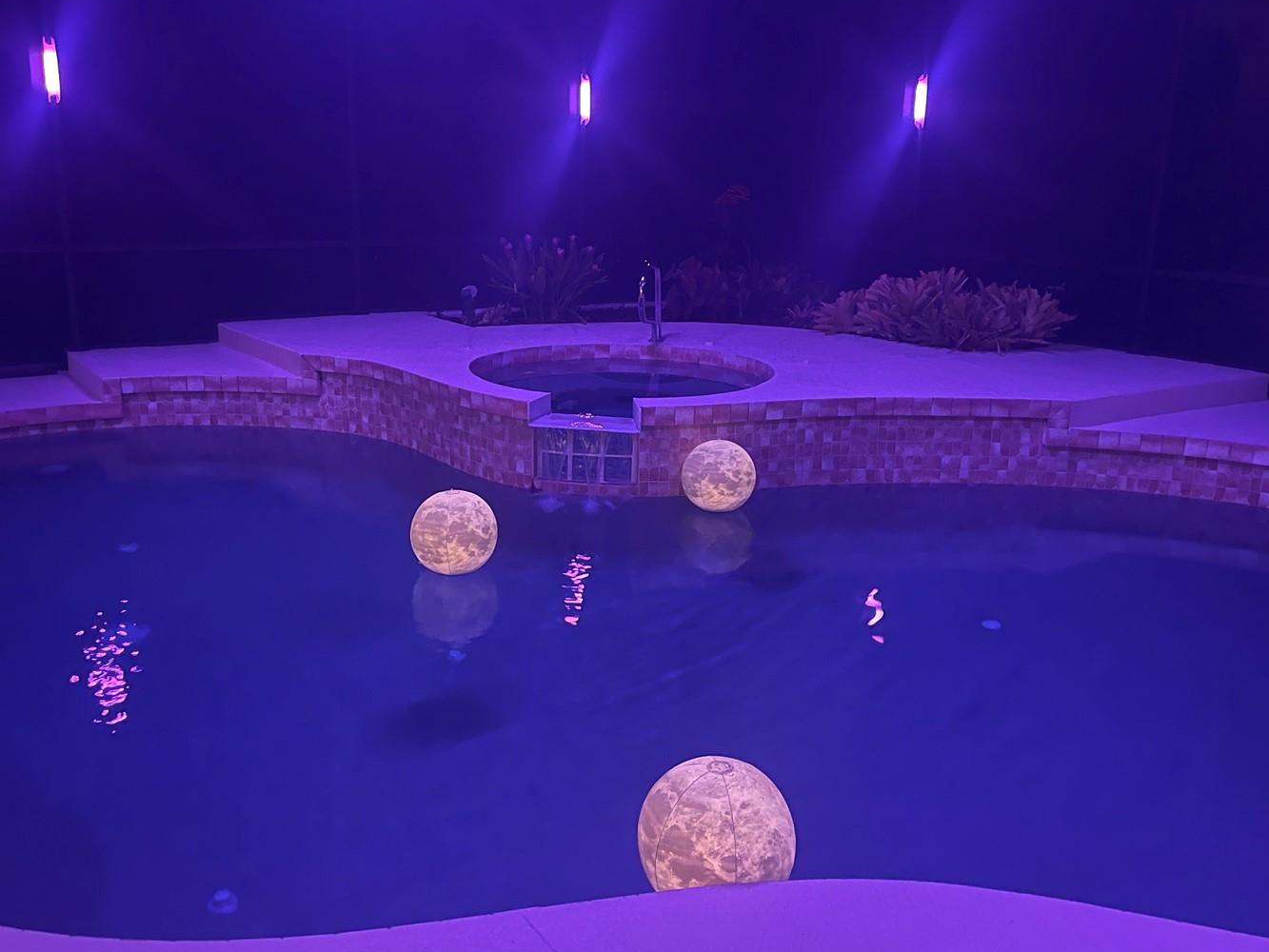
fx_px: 1100
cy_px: 437
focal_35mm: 30
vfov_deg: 46.8
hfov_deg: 59.9
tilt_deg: -14.9
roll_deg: -1.4
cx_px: 609
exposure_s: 1/15
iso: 1600
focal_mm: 5.1
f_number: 1.6
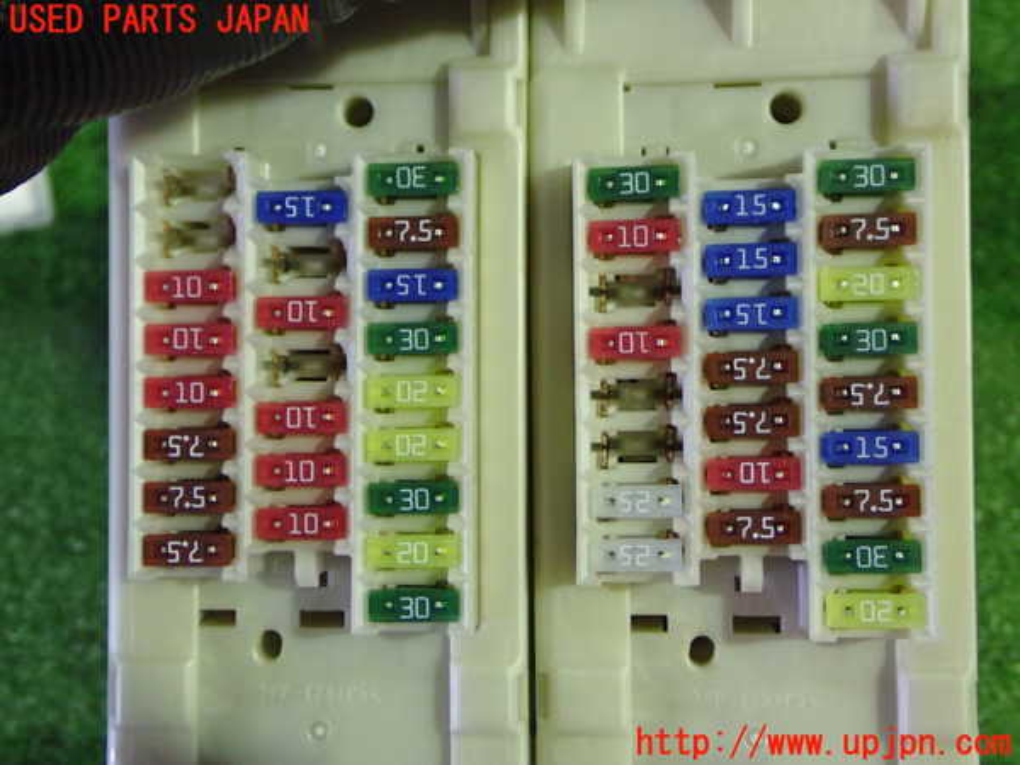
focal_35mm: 41
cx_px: 510
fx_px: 1208
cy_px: 382
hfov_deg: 45.8
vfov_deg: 35.1
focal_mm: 7.31
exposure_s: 1/40
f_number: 2.8
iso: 640
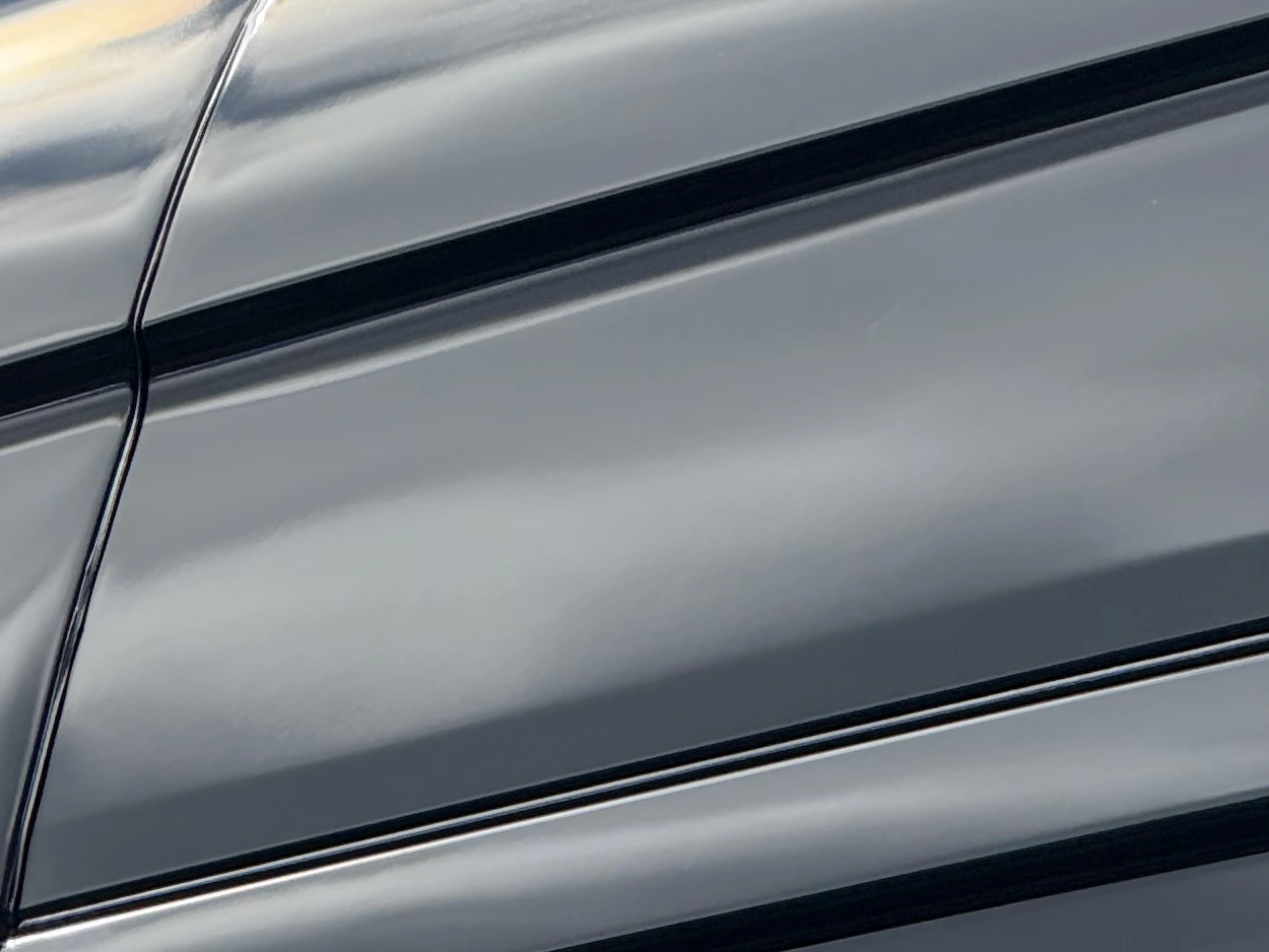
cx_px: -77
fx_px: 14190
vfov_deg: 3.8
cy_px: 898
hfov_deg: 5.1
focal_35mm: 387
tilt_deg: +10.9
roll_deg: -1.4
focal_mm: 15.66
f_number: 2.8
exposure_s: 1/2525
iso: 50
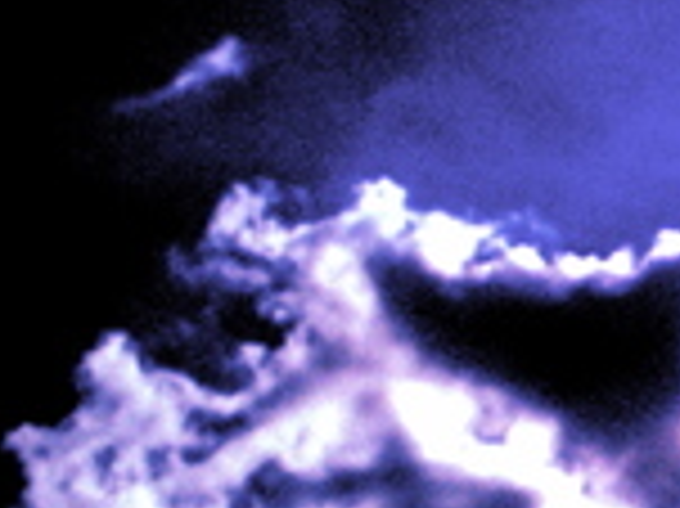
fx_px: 2159
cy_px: 205
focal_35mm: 110
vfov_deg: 13.4
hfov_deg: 16.3
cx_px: 1018
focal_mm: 7.54
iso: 64
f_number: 8
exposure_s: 1/2000
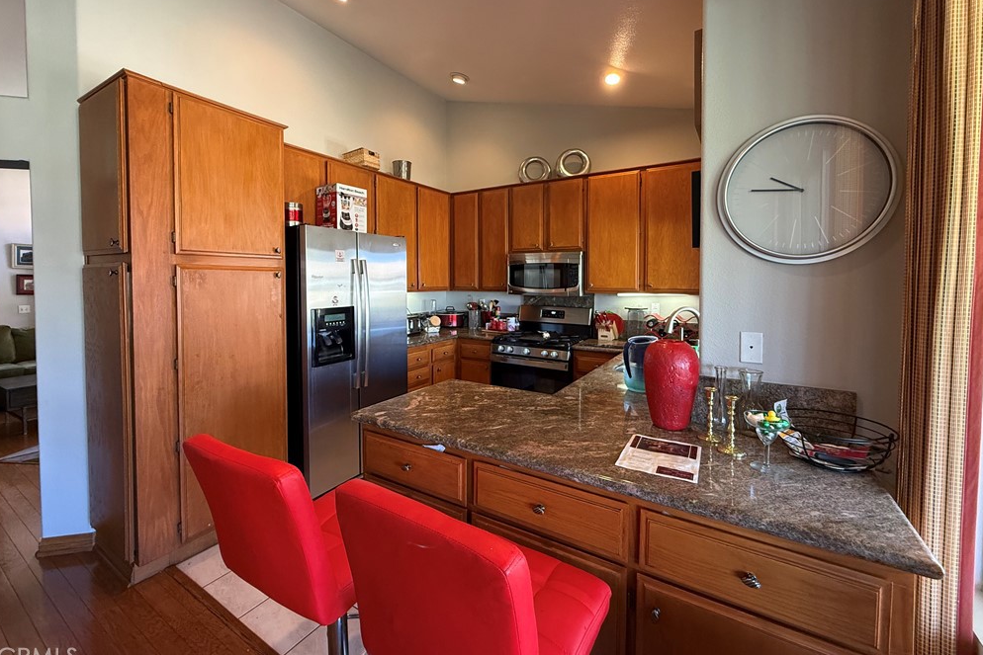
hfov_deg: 100.4
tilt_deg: -1.8
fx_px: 410
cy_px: 291
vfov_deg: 77.1
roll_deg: -0.1
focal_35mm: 15
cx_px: 493
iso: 320
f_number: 2.2
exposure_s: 1/60
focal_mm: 2.22
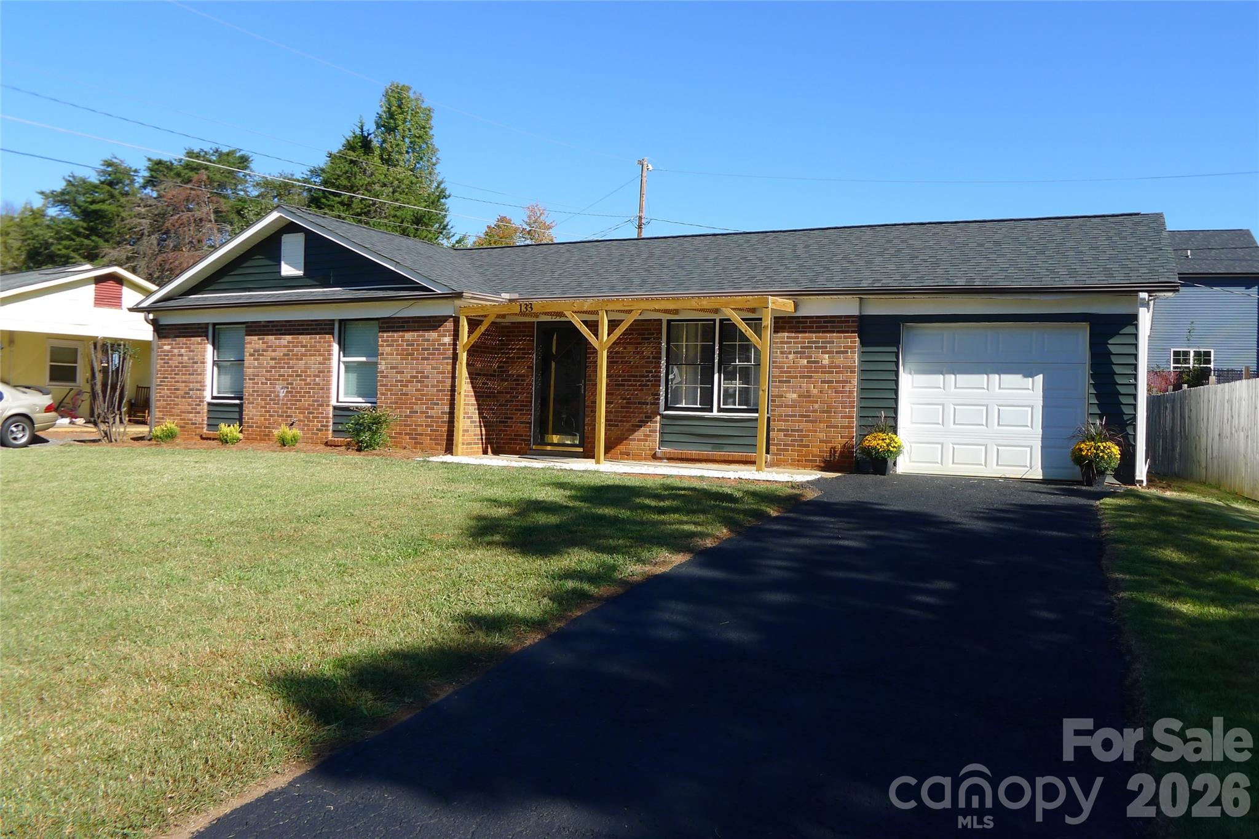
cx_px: 630
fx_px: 1294
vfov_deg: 35.9
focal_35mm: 37
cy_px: 420
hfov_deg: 51.9
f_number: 4
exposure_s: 1/400
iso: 80
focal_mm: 7.9
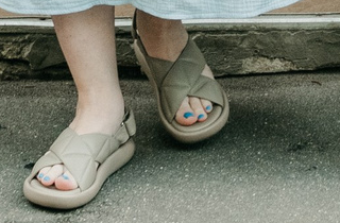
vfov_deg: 4.4
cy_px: -602
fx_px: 2735
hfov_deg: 7.0
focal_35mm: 291
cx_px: 497
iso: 320
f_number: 4.5
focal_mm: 35
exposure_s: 1/320
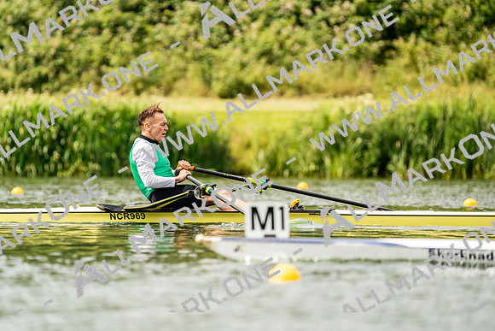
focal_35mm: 463
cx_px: 248
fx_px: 6367
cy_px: 166
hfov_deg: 4.5
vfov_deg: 3.0
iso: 320
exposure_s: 1/2000
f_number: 6.3
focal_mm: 463
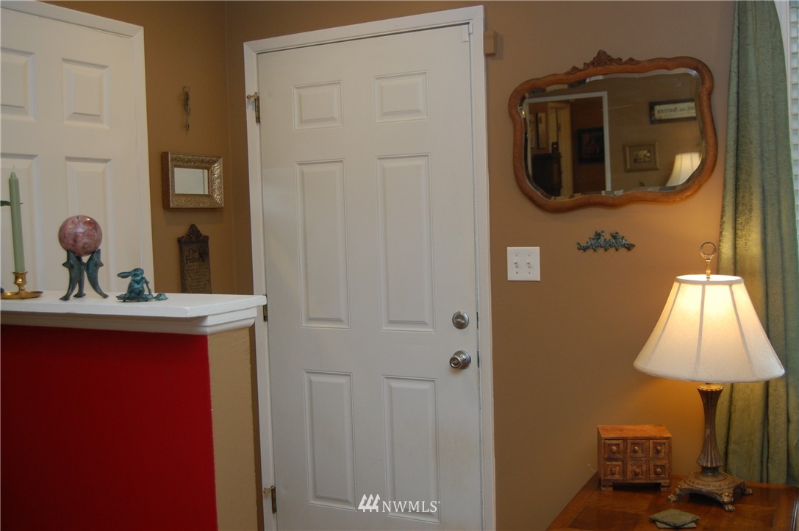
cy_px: 266
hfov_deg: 49.6
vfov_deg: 34.1
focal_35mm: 39
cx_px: 400
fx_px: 865
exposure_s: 1/60
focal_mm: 26
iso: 400
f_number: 4
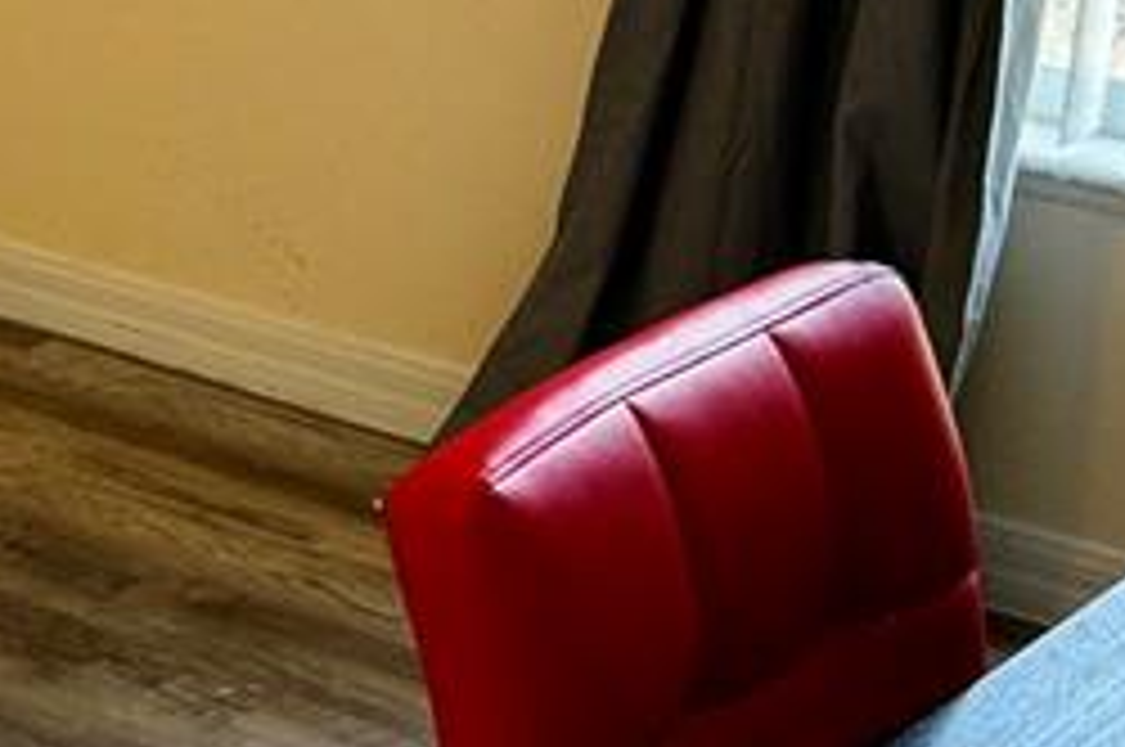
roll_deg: -0.2
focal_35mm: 120
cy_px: 68
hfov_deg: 16.1
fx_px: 3745
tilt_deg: -16.8
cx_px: -392
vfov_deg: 11.3
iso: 200
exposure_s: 1/89
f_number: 1.78
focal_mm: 6.76
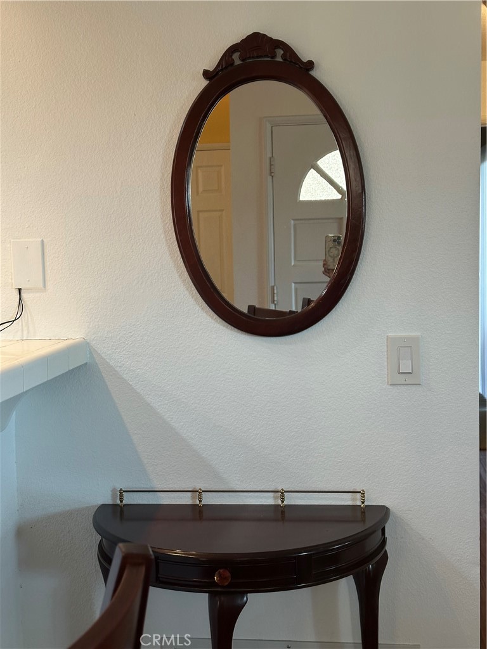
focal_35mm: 48
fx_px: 900
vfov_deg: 39.7
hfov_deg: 30.3
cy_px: 324
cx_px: 244
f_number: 1.78
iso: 125
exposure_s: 1/60
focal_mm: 6.86
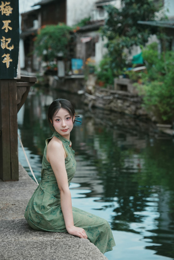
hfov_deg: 16.1
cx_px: 87
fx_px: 616
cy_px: 130
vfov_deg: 23.9
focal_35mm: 85
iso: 640
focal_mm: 85
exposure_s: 1/500
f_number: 4
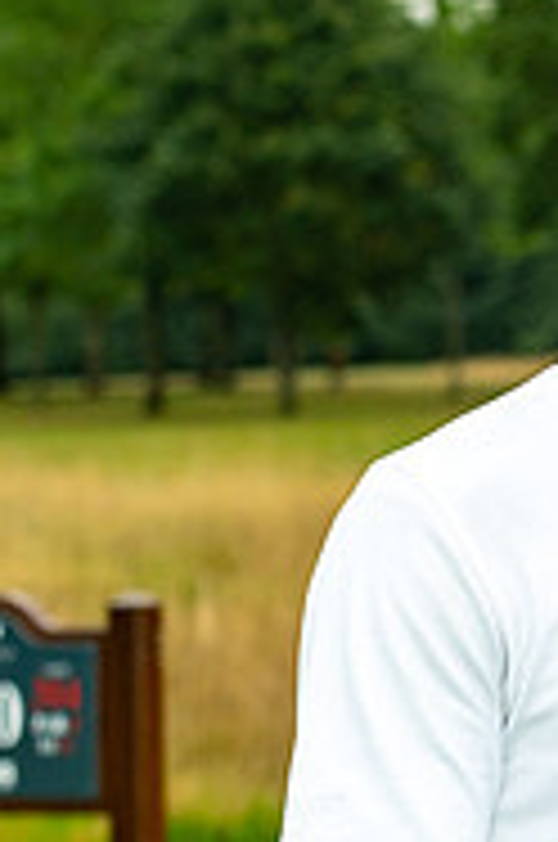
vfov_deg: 6.7
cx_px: 1240
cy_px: 507
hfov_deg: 4.3
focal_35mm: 310
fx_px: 7234
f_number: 5.6
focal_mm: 70
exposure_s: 1/160
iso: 200
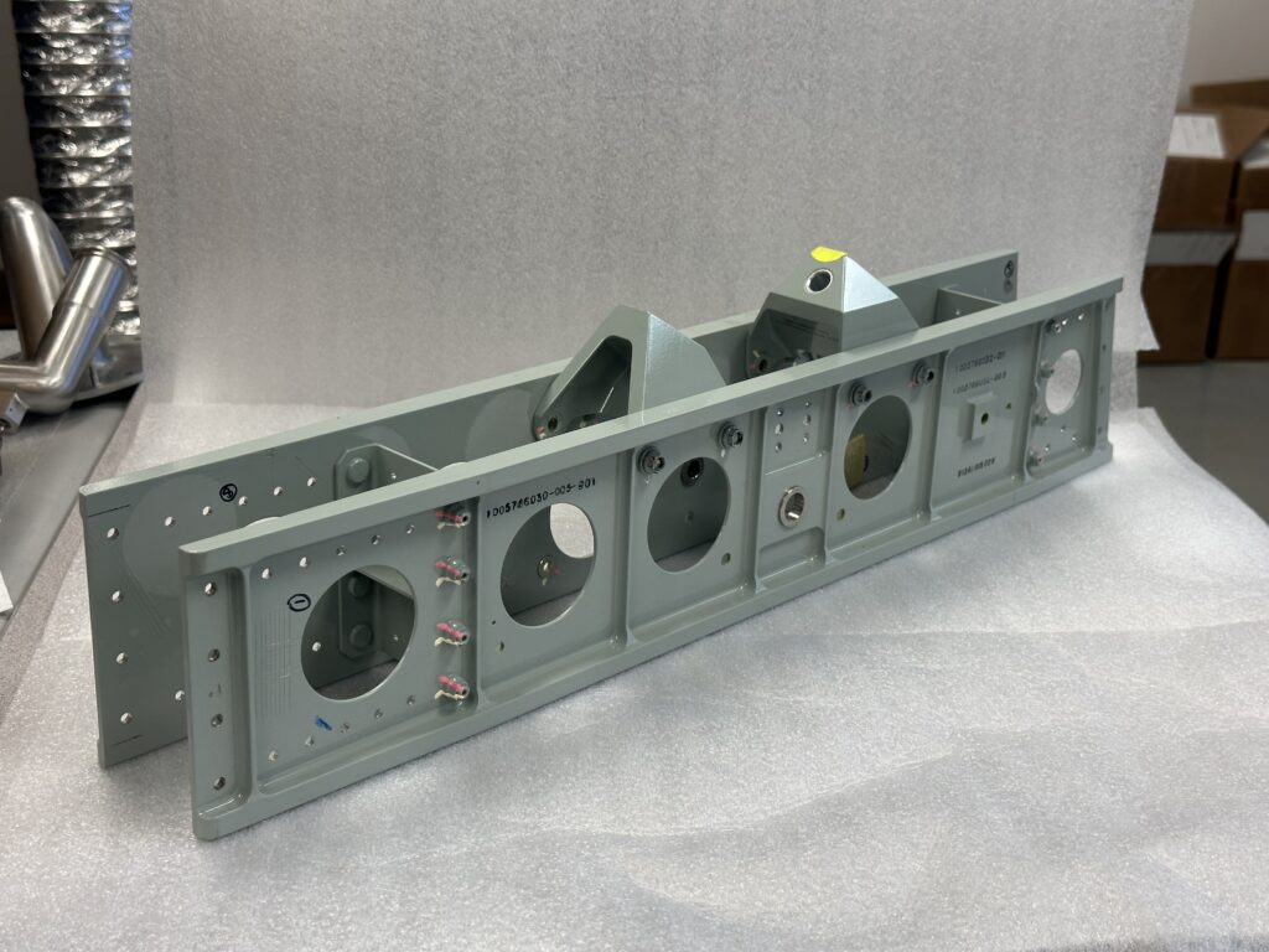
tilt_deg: -21.5
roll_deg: -1.0
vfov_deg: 30.3
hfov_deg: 39.7
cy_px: 476
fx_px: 1760
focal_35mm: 48
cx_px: 634
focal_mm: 6.86
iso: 50
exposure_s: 1/60
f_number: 1.78
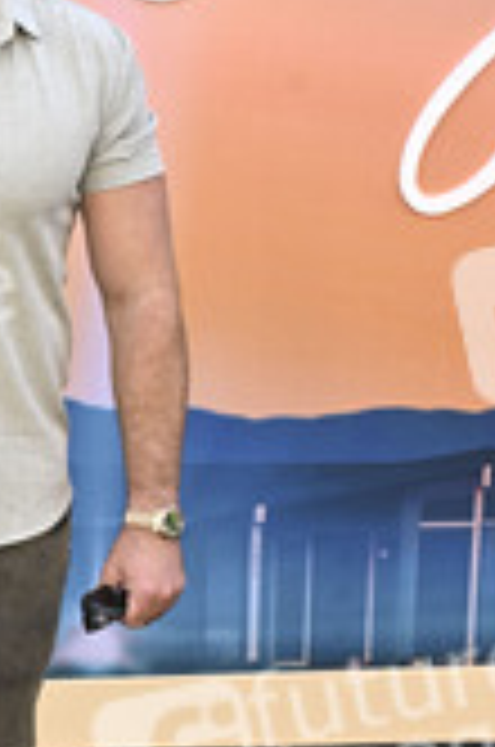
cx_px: -86
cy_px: 522
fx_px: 1947
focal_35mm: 94
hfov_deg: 14.1
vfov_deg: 21.6
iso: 500
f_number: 7.1
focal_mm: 39
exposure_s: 1/320
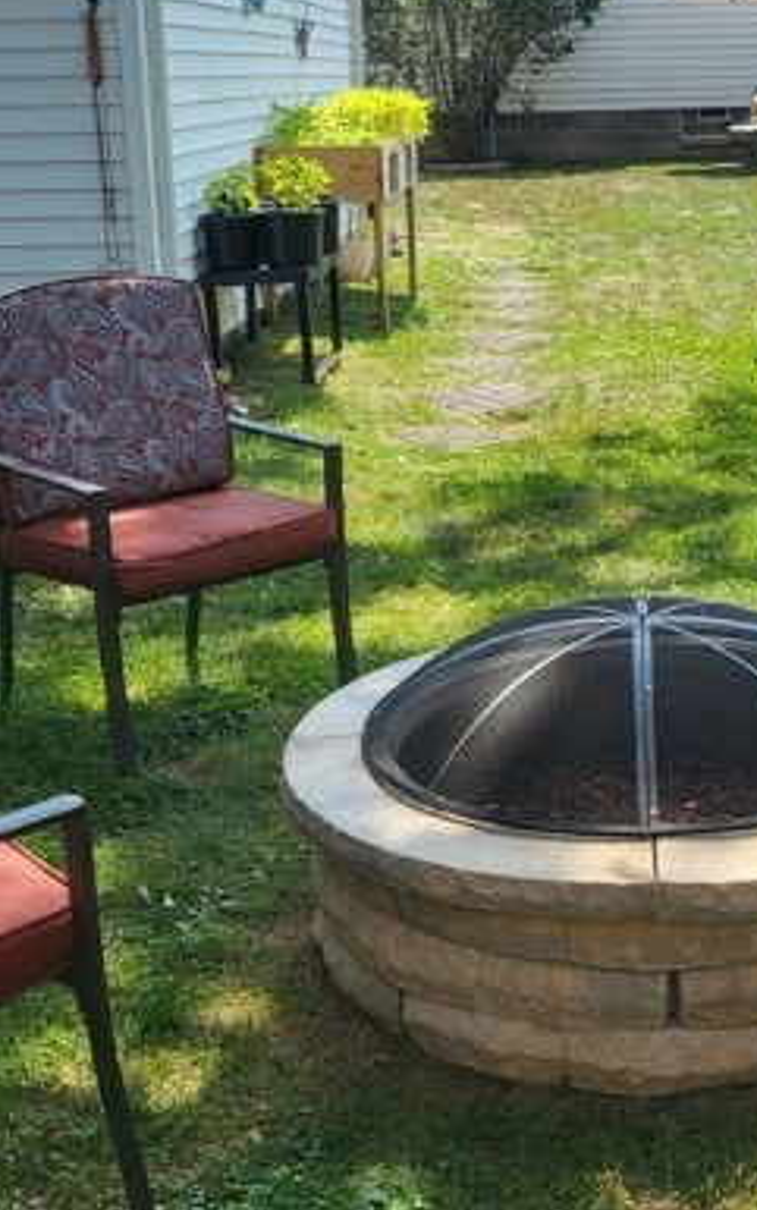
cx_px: 600
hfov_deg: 23.3
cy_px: 534
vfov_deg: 36.8
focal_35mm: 55
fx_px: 1813
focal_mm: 4.25
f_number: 1.8
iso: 50
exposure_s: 1/1453
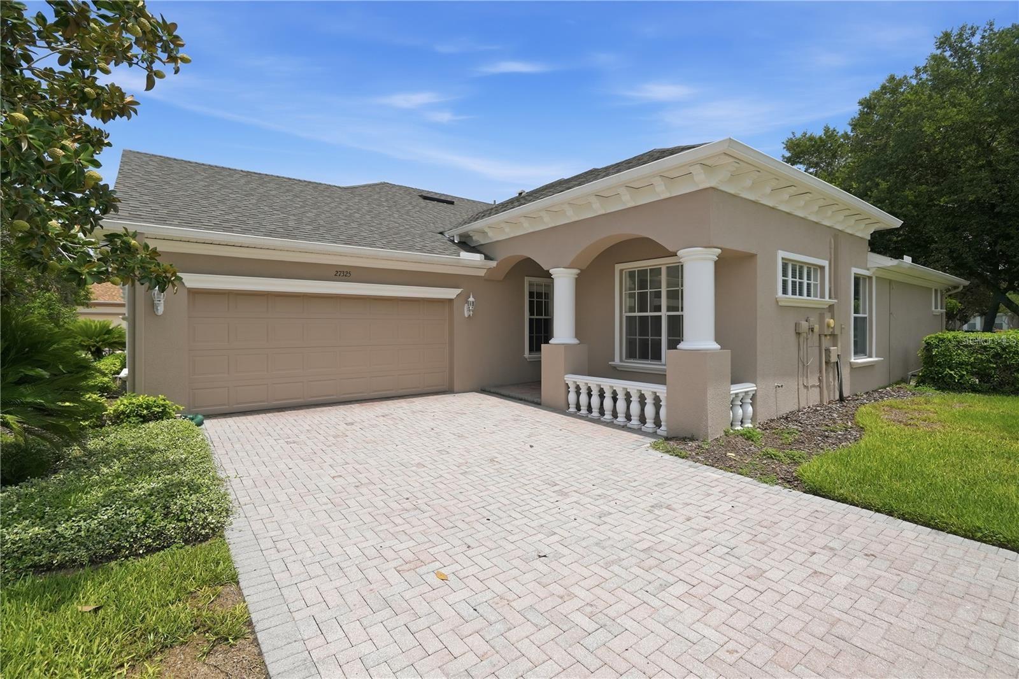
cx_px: 510
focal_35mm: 16
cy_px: 340
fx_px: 453
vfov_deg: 73.7
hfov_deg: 96.7
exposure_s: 1/2000
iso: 500
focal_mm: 16
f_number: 6.3
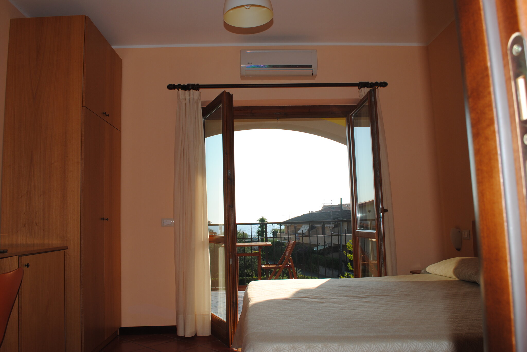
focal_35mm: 27
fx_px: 396
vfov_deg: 48.1
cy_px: 176
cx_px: 264
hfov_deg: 67.3
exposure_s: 1/200
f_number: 9
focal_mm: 18
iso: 100
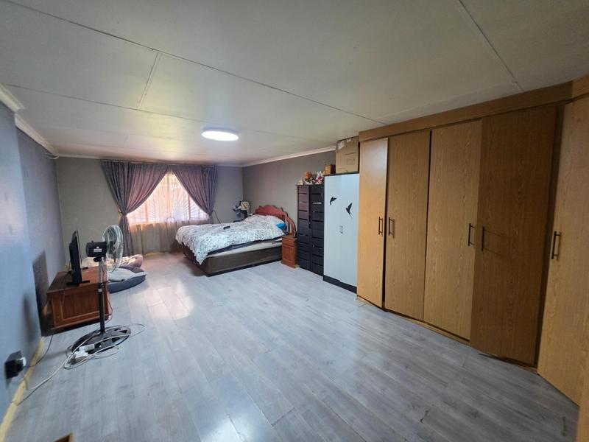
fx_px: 221
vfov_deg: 89.9
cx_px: 294
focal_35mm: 13
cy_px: 221
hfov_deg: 106.2
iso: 250
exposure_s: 1/100
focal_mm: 2.2
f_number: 1.9
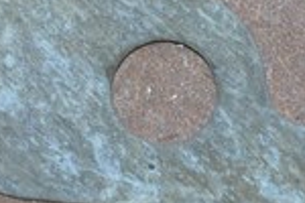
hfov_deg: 4.9
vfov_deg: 3.3
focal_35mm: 417
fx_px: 3533
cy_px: -31
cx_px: 148
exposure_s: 1/60
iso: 720
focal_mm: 52
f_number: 5.6
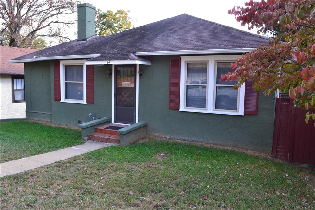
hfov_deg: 67.4
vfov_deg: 47.9
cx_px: 158
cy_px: 105
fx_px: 236
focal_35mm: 27
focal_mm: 18
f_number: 8
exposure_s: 1/60
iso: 400
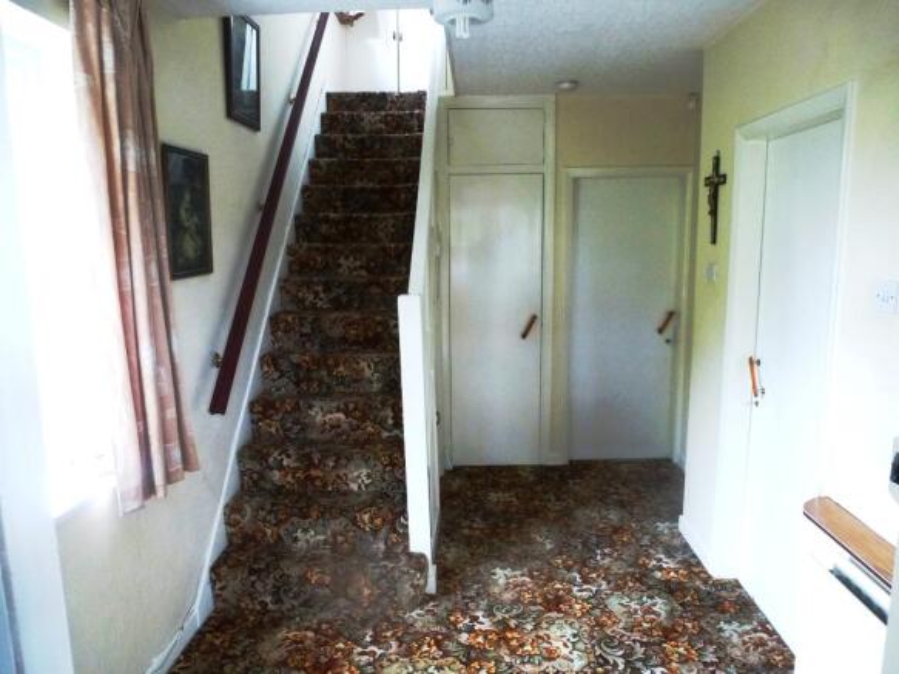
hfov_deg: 71.6
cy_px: 337
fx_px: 623
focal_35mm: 24
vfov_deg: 56.8
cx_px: 450
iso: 400
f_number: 3.3
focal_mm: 4.3
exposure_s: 1/50
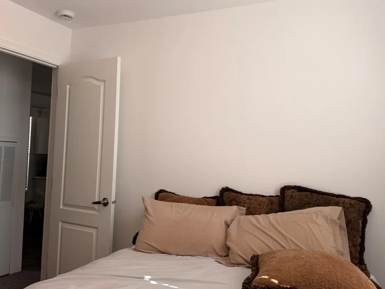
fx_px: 367
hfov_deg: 55.3
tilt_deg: +4.0
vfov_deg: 42.9
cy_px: 132
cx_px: 188
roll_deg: -1.4
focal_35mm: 33
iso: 50
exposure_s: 1/121
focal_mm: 6.76
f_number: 1.78
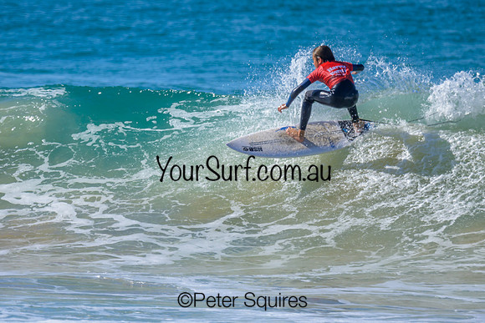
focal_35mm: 1098
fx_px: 14801
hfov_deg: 1.9
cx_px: 227
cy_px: 174
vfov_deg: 1.3
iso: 320
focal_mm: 800
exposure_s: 1/2000
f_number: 6.3
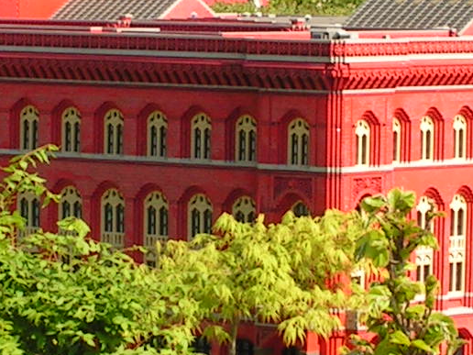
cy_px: -42
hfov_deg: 6.3
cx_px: 248
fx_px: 4332
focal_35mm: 317
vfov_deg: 4.7
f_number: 5.6
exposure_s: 1/160
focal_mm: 12.1
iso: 50
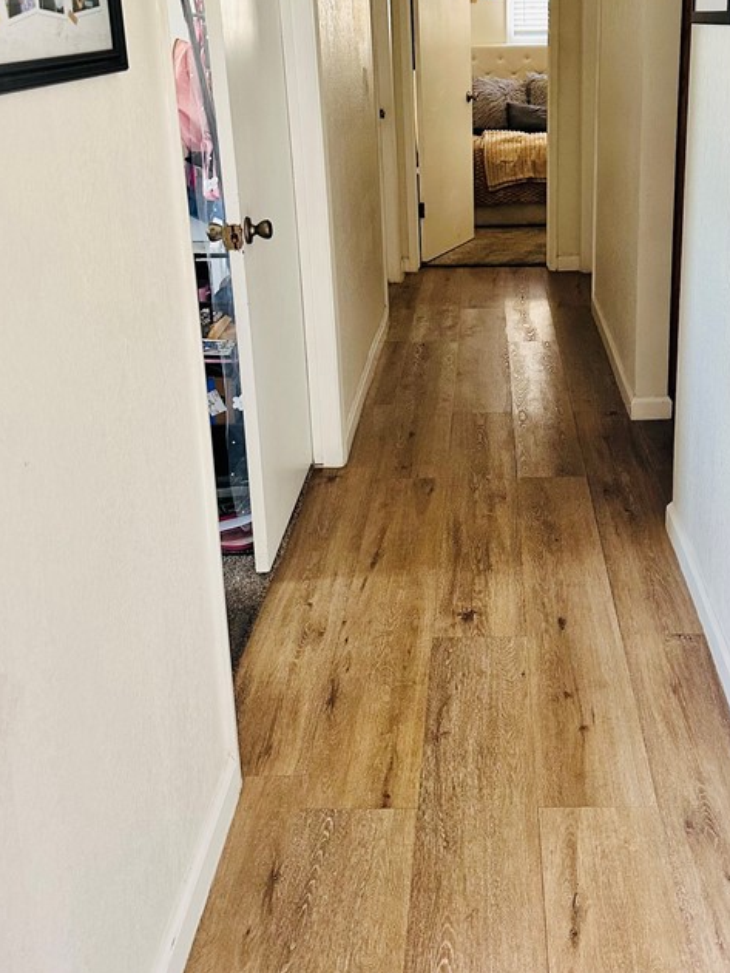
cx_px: 477
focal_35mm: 39
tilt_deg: -16.2
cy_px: 326
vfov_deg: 47.1
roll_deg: +0.5
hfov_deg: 36.5
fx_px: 1096
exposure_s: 1/103
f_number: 1.78
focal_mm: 6.86
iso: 250
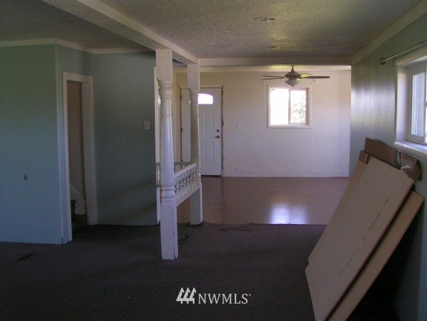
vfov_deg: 37.7
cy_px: 160
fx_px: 469
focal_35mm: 38
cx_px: 214
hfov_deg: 49.0
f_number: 2.8
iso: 125
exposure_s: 1/40
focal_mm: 5.8
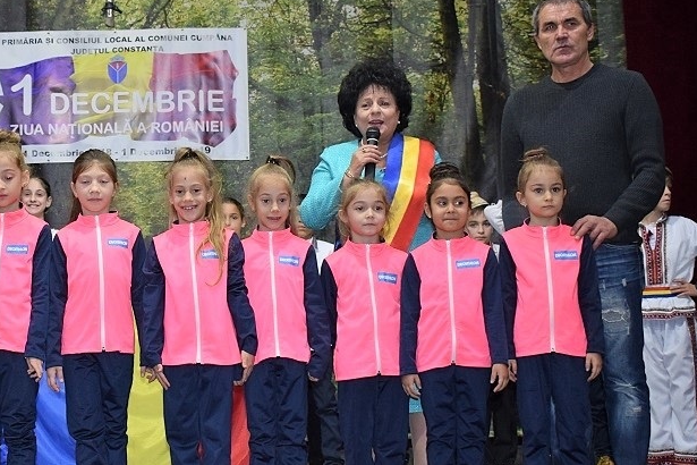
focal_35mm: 66
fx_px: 1274
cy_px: 246
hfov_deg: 30.0
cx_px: 161
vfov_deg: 20.7
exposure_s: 1/60
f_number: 4
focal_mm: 27
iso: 1400
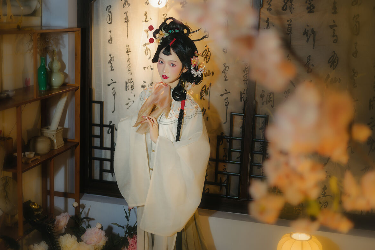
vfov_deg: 26.5
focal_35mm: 51
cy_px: 123
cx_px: 188
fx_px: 531
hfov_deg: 38.9
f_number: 1.8
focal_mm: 50
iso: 100
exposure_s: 1/125
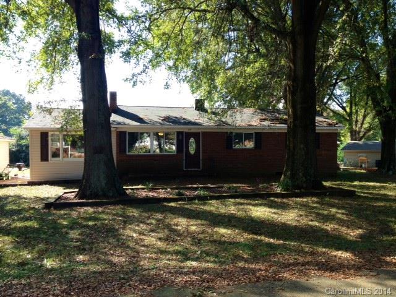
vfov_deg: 40.7
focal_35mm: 35
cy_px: 148
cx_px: 198
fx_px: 400
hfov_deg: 52.6
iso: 50
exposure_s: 1/210
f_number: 2.4
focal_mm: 4.28
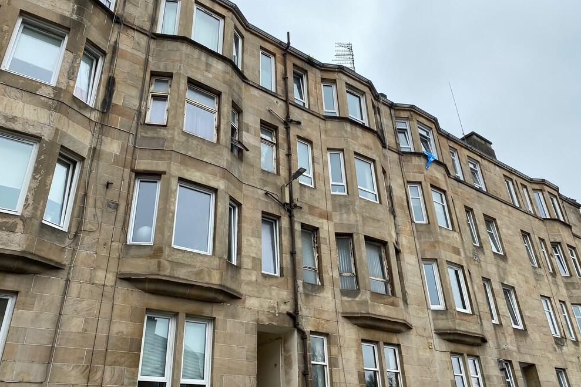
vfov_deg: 46.2
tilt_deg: +30.3
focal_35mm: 28
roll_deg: +2.8
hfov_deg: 65.5
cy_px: 222
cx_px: 294
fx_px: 452
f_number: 1.8
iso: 32
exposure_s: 1/1103
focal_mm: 4.25
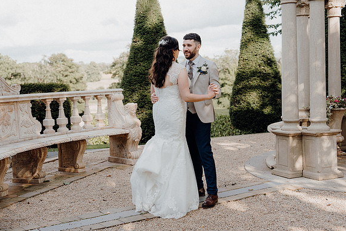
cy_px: 116
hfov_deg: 37.5
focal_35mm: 53
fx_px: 509
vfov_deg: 25.5
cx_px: 172
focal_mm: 52
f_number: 3.5
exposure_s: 1/250
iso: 125
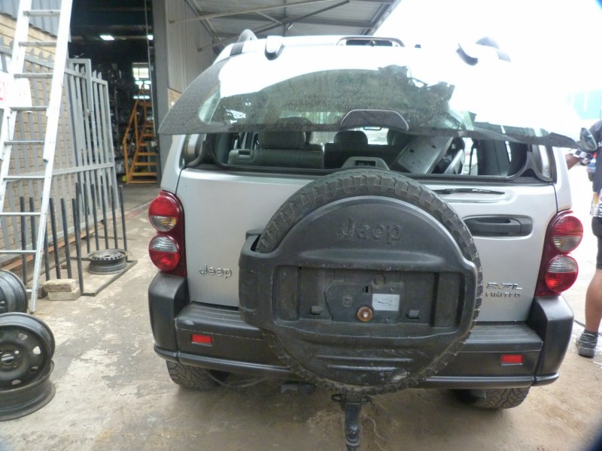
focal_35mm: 25
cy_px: 226
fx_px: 435
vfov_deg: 54.9
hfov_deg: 69.4
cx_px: 301
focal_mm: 4.5
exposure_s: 1/60
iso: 400
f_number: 2.8
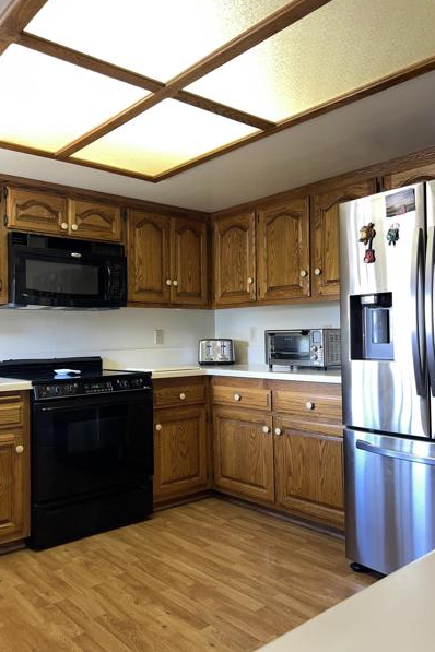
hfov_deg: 44.9
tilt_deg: +2.7
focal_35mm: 29
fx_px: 526
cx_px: 197
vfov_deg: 63.6
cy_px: 318
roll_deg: -0.1
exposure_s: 1/17
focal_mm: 5.7
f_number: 1.5
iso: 40
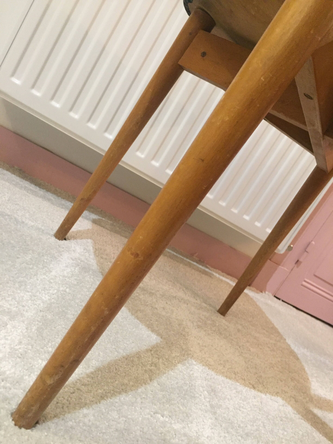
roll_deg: -30.6
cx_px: 166
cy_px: 222
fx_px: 372
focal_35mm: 29
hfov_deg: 48.2
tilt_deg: -9.8
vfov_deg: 61.7
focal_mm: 4.15
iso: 250
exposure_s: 1/17
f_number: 2.2
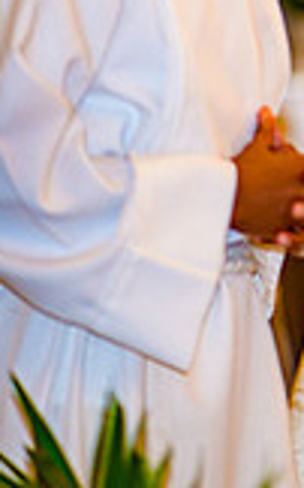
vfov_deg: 5.5
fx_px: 5086
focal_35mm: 383
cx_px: 828
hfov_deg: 3.4
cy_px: -38
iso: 160
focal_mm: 105
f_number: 1.4
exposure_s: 1/100
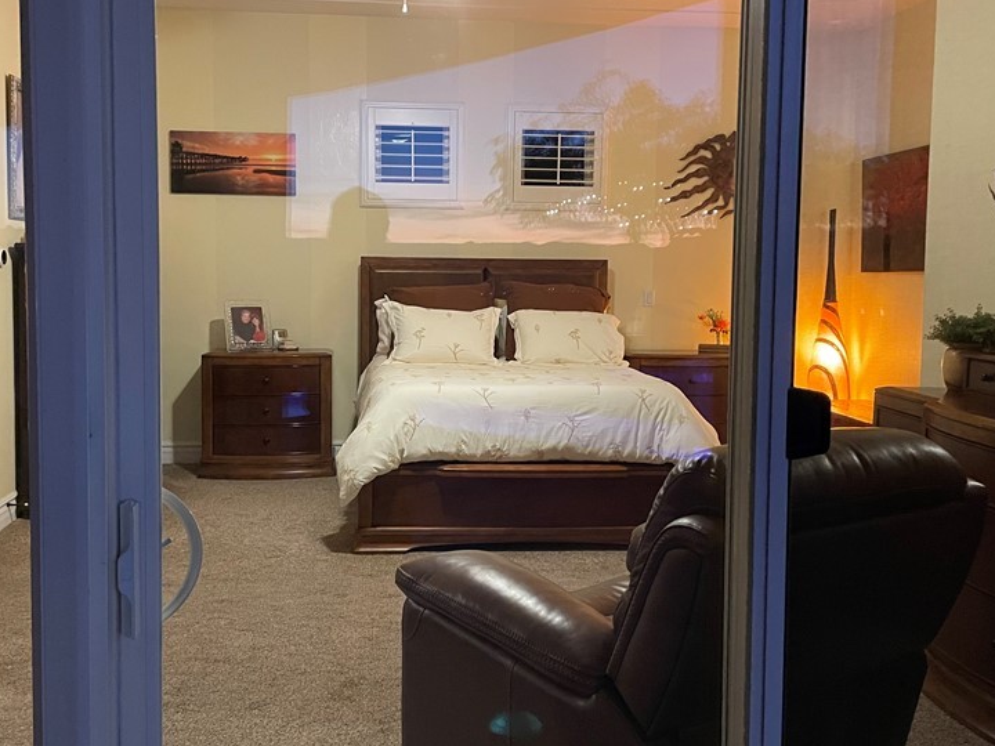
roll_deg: -0.7
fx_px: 1064
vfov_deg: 38.7
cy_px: 352
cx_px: 470
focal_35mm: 37
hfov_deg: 50.1
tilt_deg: -3.1
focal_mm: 4.2
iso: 640
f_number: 1.6
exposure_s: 1/30
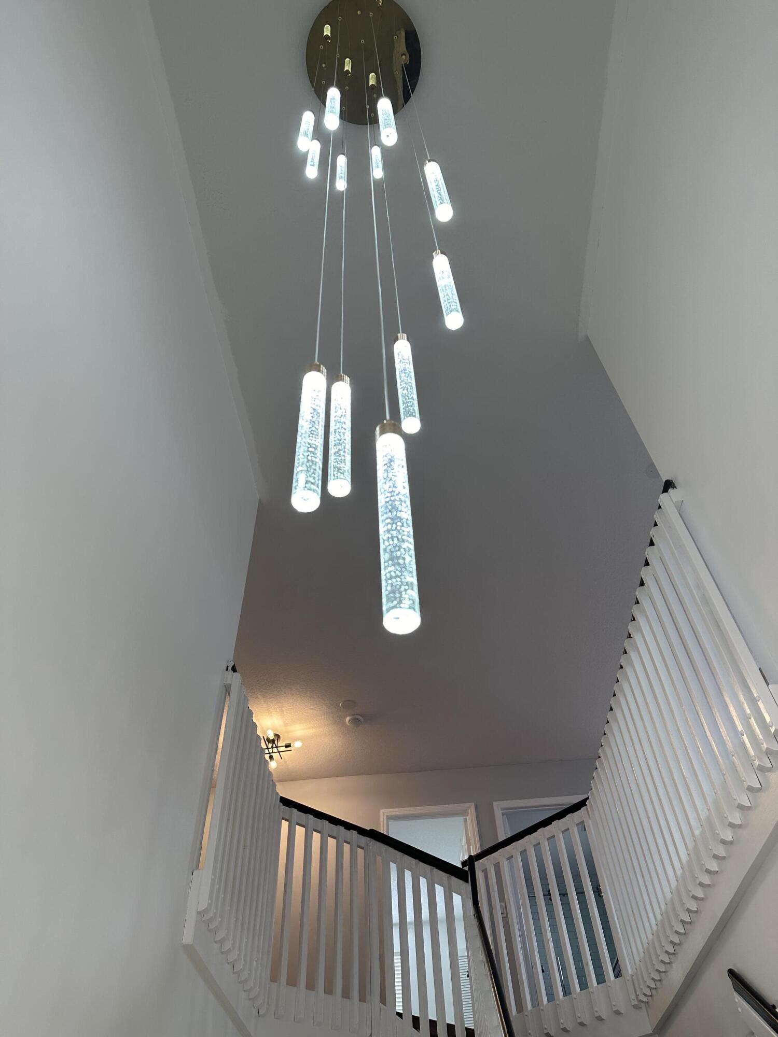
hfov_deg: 56.8
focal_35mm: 24
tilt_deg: +47.4
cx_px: 389
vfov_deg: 71.6
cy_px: 518
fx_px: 719
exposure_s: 1/127
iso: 100
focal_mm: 6.86
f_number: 1.78
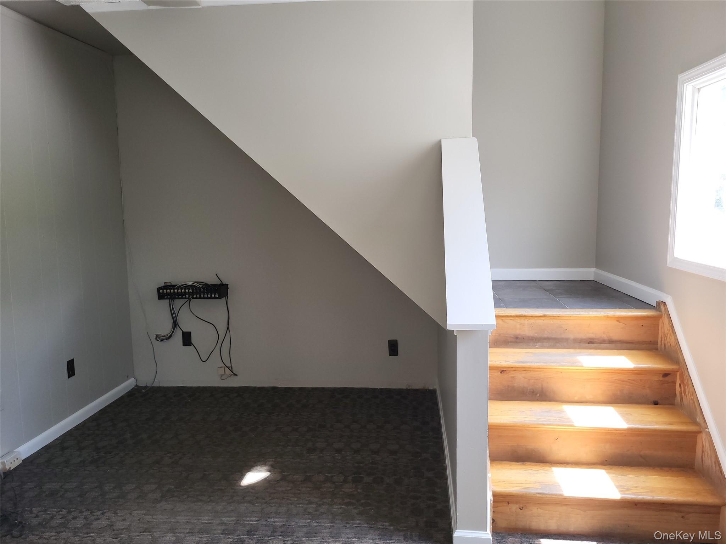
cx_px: 363
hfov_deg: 67.3
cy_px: 272
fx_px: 545
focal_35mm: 26
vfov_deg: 53.1
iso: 80
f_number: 1.8
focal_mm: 5.4
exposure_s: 1/120
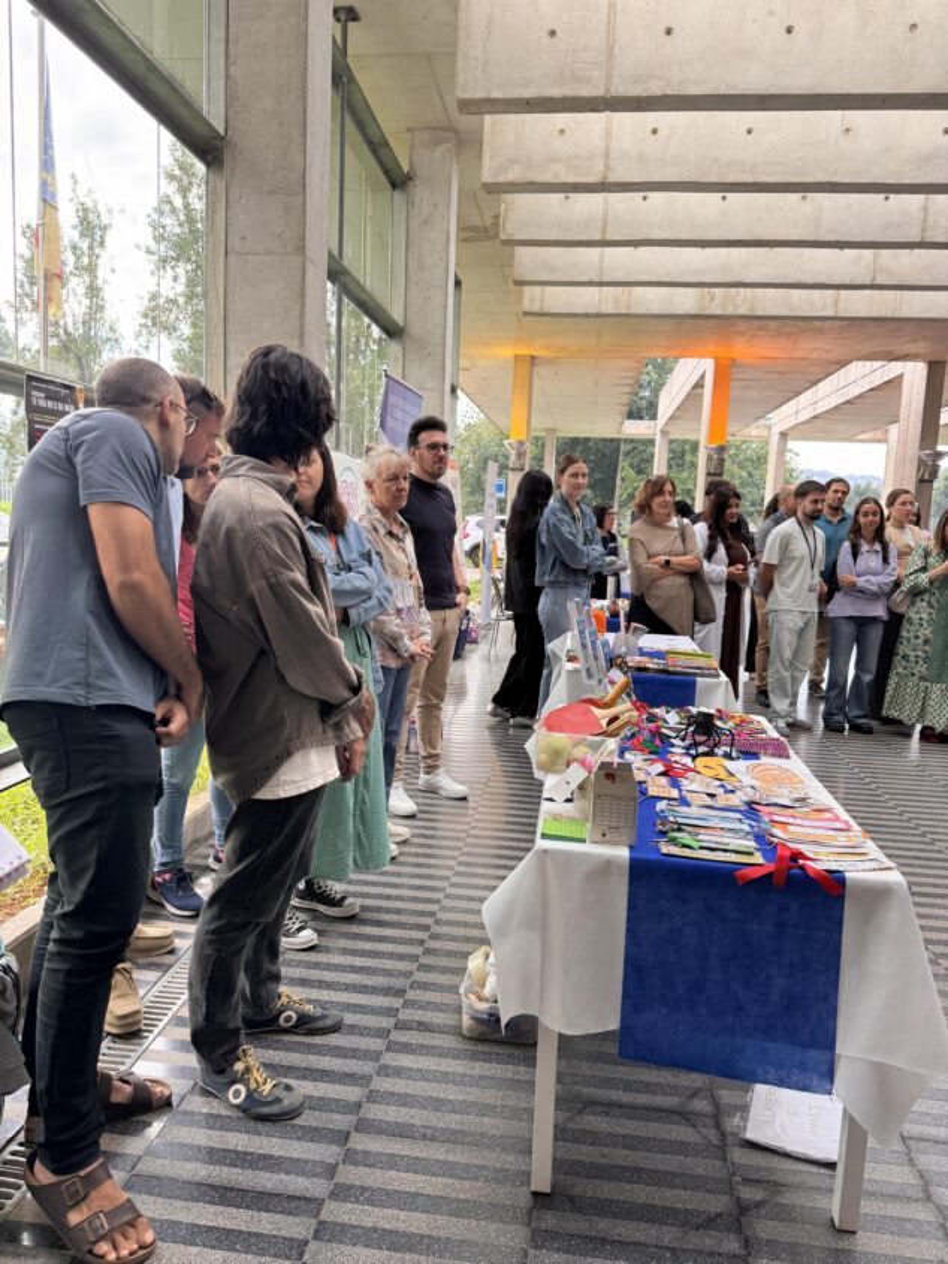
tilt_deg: -7.2
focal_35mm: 24
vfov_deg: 71.6
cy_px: 632
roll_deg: -1.9
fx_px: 876
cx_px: 474
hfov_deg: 56.8
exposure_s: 1/100
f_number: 1.78
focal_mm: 6.76
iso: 100
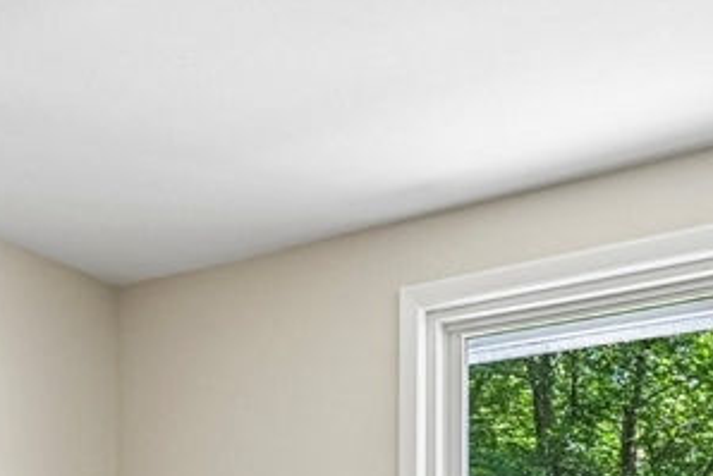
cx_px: 330
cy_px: 657
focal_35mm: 55
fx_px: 1090
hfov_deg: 36.2
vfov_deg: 21.7
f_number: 8
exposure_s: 1/8
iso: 400
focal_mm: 16
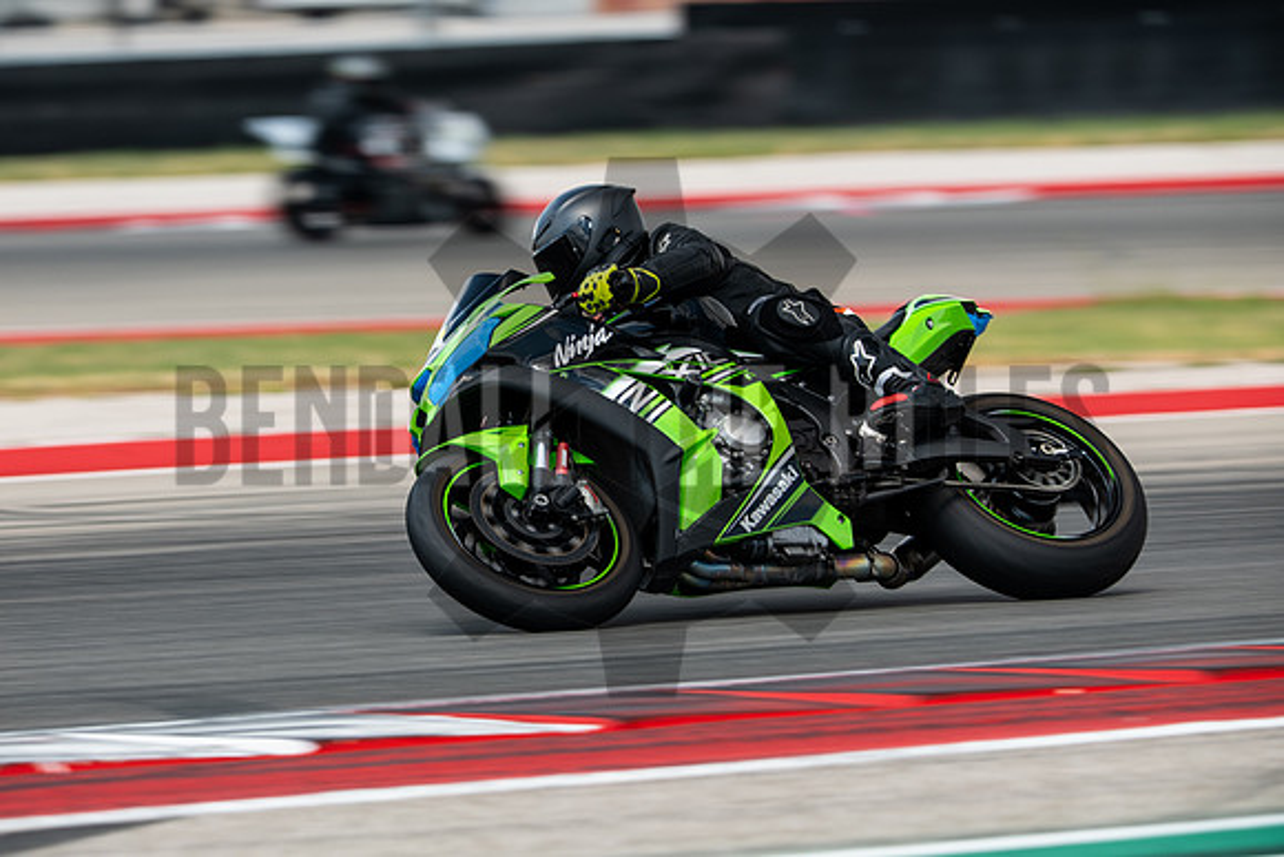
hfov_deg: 4.9
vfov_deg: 3.3
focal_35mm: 420
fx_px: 14983
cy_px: 428
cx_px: 642
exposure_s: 1/320
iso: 160
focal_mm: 280
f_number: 4.5
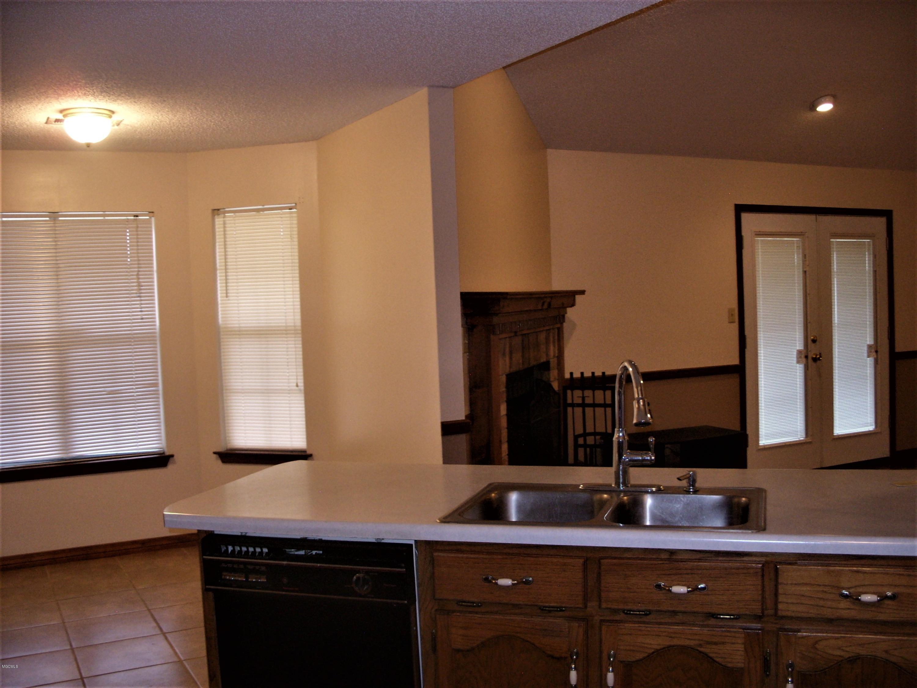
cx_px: 458
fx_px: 1007
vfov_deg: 37.7
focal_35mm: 38
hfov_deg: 49.0
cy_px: 344
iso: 300
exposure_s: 1/30
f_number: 2.8
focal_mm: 7.8
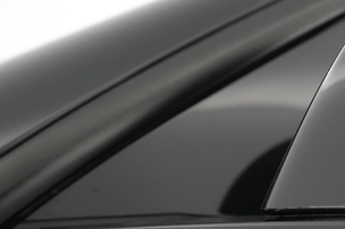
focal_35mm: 59
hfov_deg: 32.5
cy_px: 78
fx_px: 565
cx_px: 303
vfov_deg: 22.9
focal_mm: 28
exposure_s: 1/100
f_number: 4.5
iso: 5000
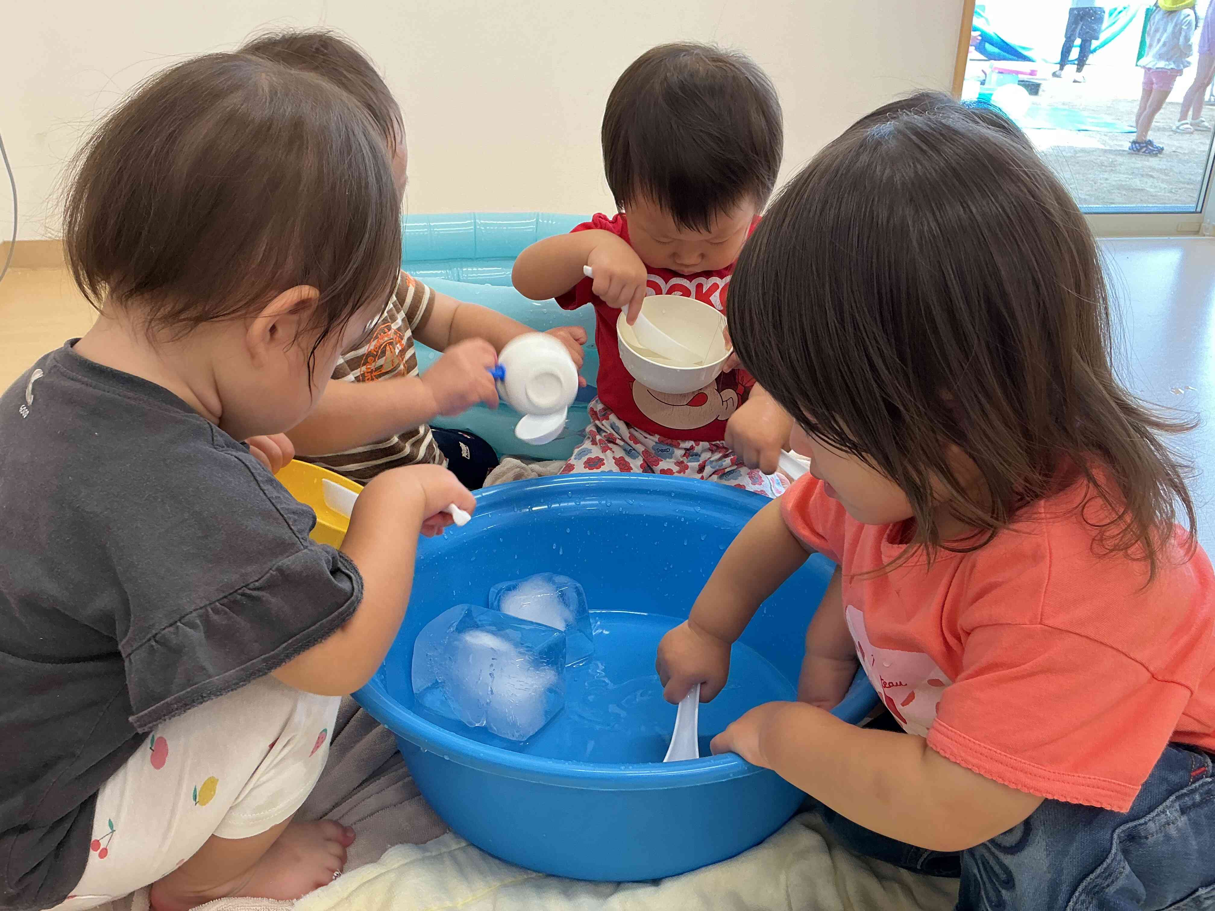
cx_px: 608
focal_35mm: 29
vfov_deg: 48.2
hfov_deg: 61.7
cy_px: 456
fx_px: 1018
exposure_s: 1/60
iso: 50
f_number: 1.8
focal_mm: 3
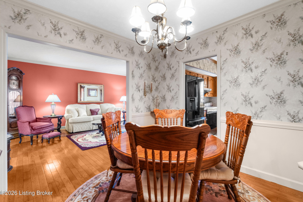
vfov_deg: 77.3
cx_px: 152
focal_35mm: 15
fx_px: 126
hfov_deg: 100.4
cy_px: 101
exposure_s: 1/1.25
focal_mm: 10
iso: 400
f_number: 8
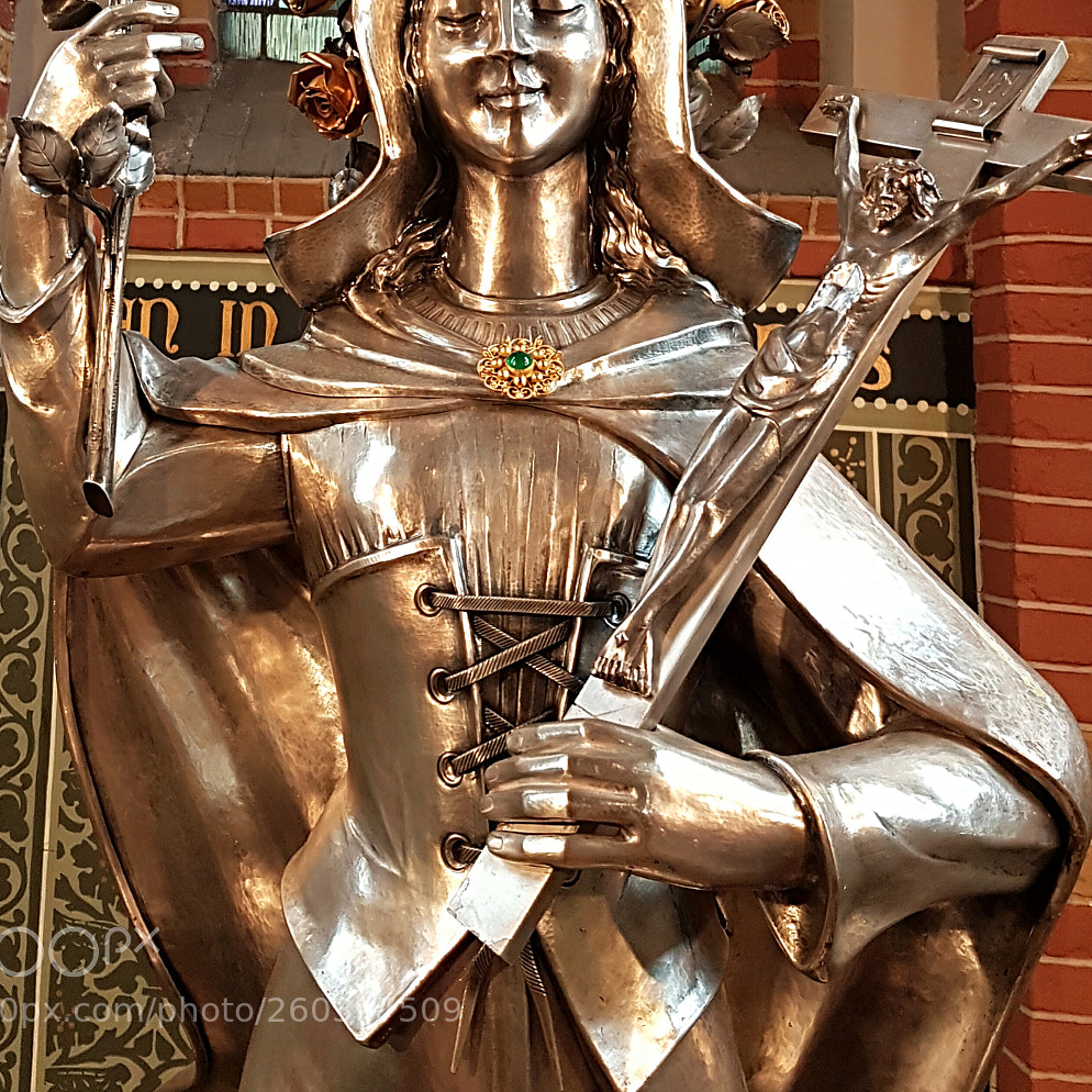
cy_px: 218
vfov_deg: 42.9
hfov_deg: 44.9
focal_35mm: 37
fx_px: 1321
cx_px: 546
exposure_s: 1/50
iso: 80
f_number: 1.7
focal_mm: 4.2
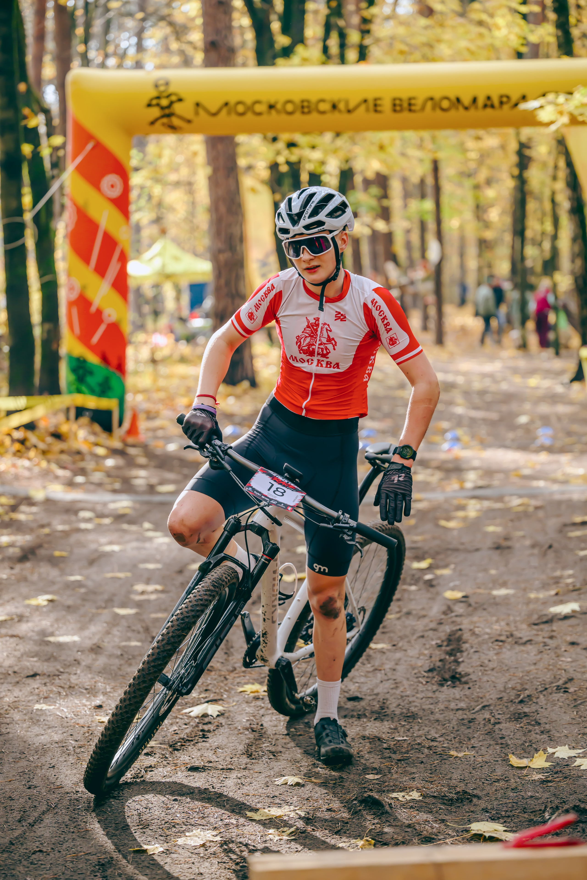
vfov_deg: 26.3
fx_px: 1883
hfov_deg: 17.7
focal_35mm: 77
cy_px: 440
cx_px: 294
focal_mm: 77
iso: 800
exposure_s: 1/1000
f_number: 2.8
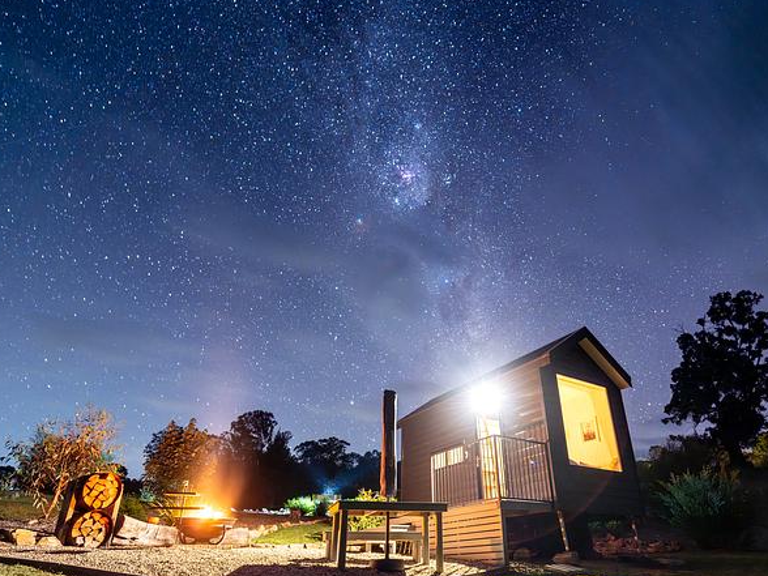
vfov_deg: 68.7
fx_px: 422
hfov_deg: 84.7
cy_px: 289
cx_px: 385
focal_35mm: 19
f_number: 4
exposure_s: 40
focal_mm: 23
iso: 1600
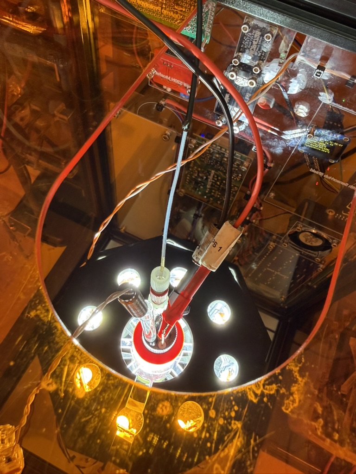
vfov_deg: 67.3
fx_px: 357
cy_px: 237
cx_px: 178
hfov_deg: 53.1
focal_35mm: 26
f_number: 2.2
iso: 320
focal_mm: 2.22
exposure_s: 1/80
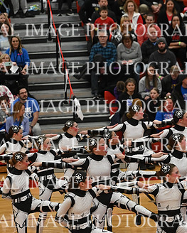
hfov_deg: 6.9
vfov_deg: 8.6
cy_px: 202
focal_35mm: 224
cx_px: 81
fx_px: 1547
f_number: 4
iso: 3200
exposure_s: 1/400
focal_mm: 90
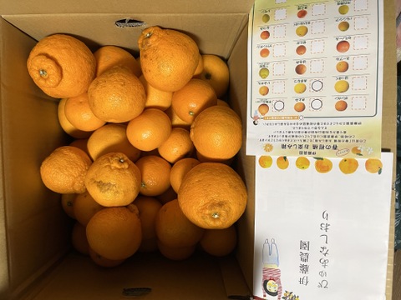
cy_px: 150
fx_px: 301
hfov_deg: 67.3
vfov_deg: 53.1
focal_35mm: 26
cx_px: 200
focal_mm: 5.1
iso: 160
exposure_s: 1/57
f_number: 1.6
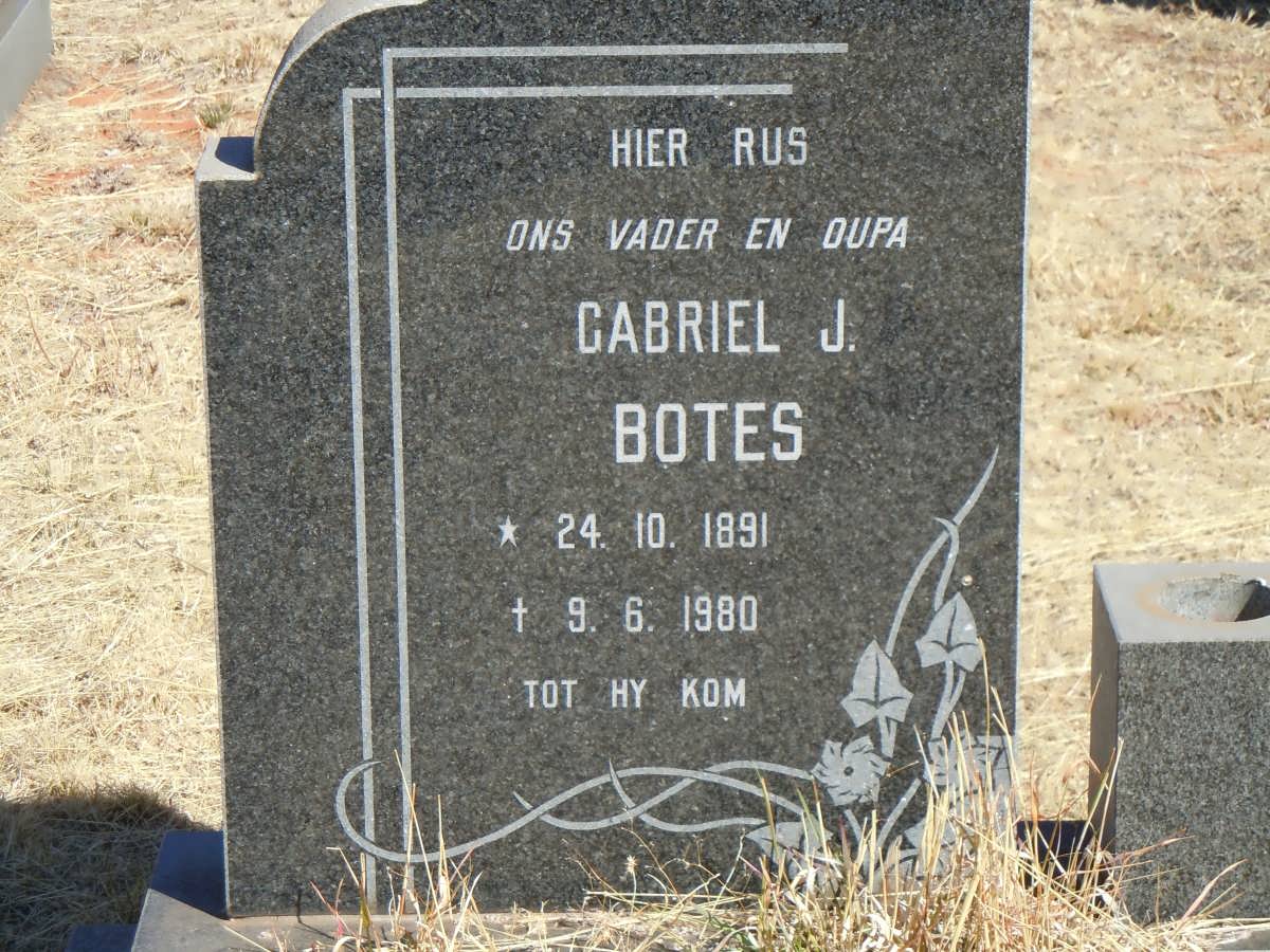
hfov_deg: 17.0
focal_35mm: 116
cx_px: 635
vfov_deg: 12.8
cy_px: 476
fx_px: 4256
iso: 200
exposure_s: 1/800
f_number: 4.6
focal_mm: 20.9
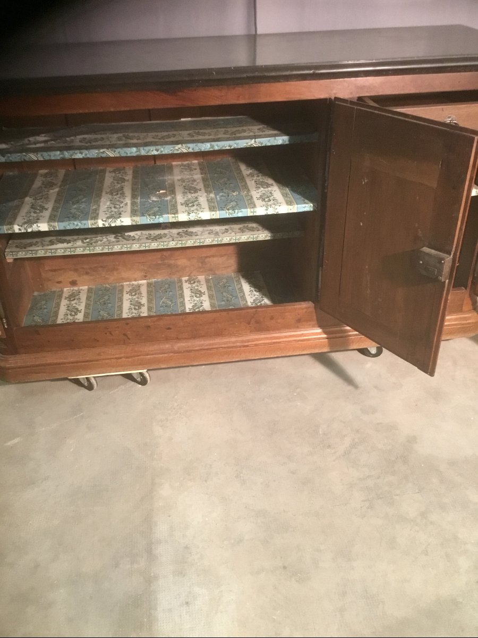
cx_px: 239
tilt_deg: -32.3
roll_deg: +0.1
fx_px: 571
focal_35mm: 31
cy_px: 319
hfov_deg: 45.4
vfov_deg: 58.4
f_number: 2.4
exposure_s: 1/20
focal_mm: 3.3
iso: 200
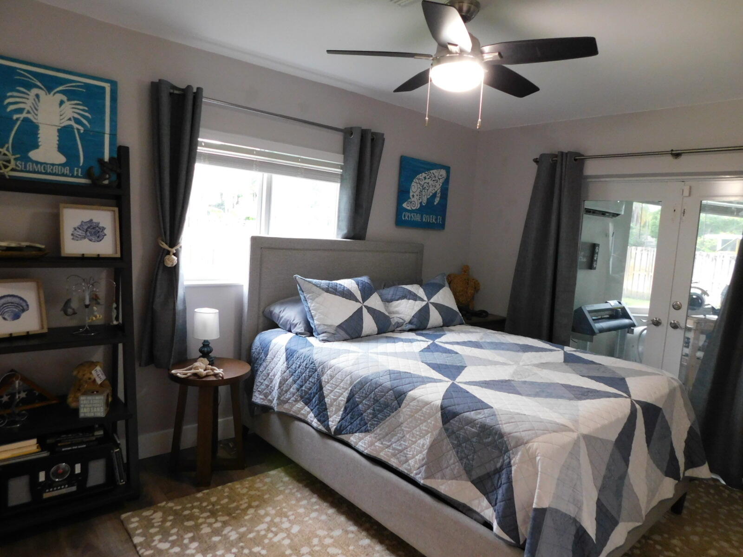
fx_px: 494
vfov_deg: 58.9
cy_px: 278
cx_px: 372
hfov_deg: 73.9
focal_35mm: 23
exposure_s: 1/13
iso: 400
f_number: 3
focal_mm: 4
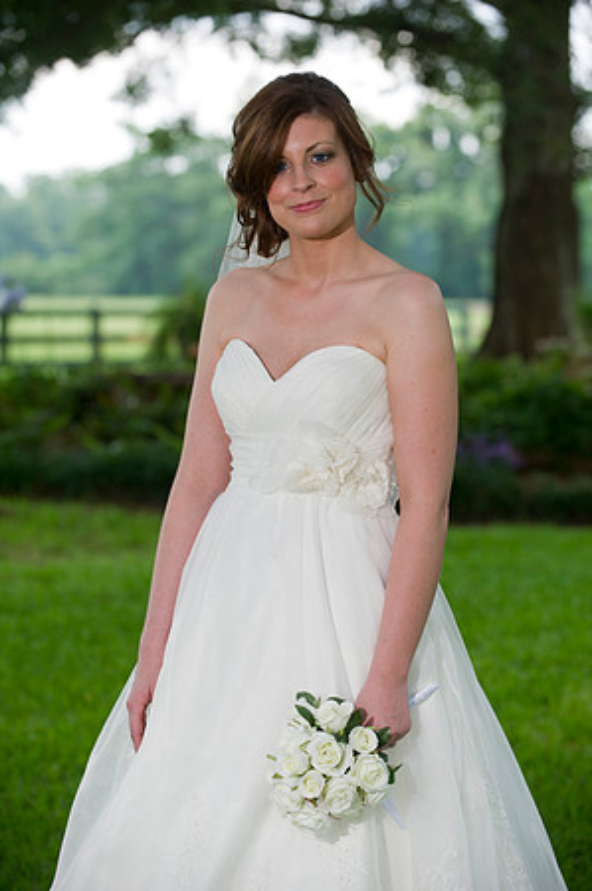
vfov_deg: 19.5
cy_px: 446
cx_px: 296
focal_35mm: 105
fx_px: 2596
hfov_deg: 13.0
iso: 500
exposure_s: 1/400
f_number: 3.5
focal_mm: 105
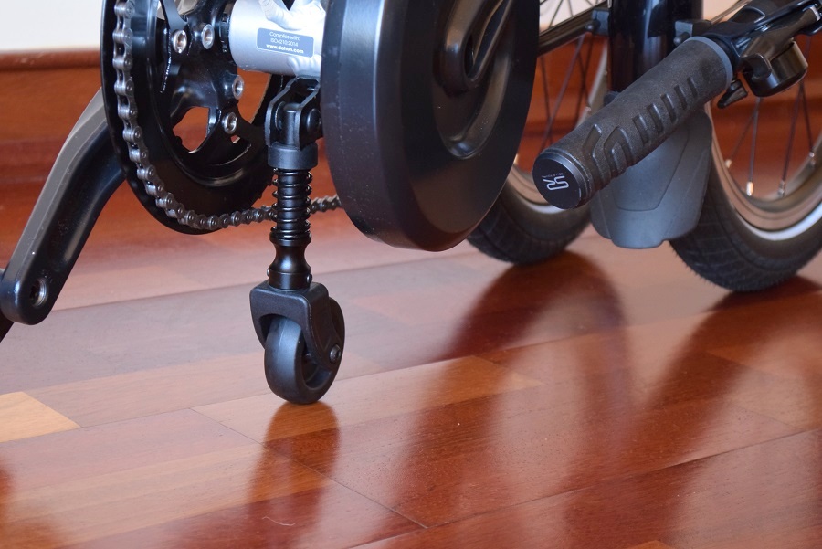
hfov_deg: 24.6
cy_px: 274
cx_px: 411
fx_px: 1885
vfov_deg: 16.6
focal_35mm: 82
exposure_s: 1/40
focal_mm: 55
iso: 2000
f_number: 5.6
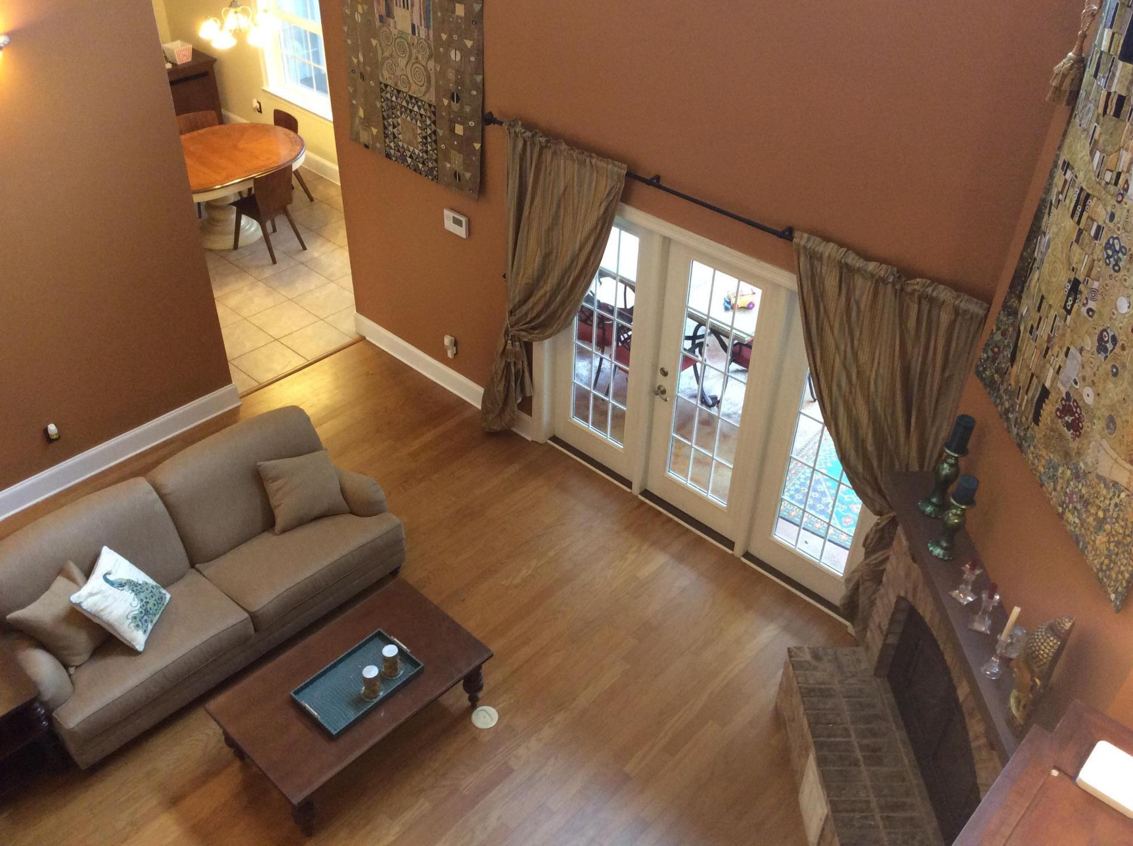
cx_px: 566
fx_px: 1046
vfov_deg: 44.0
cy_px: 423
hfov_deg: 56.9
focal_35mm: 32
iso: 125
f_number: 2.4
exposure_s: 1/24
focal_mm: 3.3
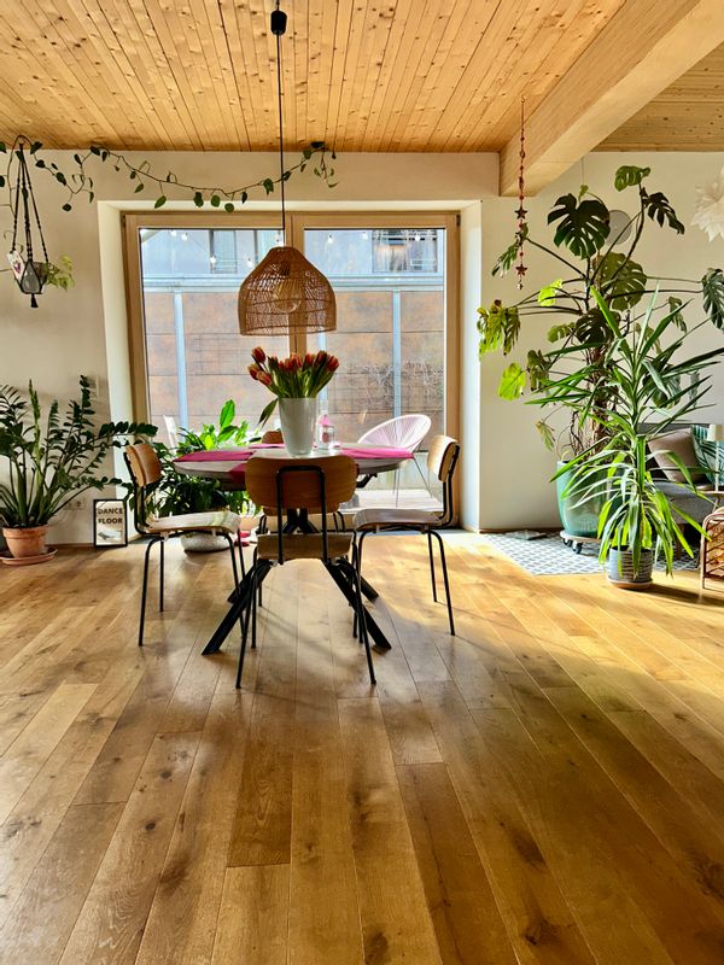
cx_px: 362
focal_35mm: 26
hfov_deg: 53.1
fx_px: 725
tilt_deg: -7.6
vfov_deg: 67.3
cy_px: 482
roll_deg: -0.1
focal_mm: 5.7
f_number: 1.5
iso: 32
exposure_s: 1/121
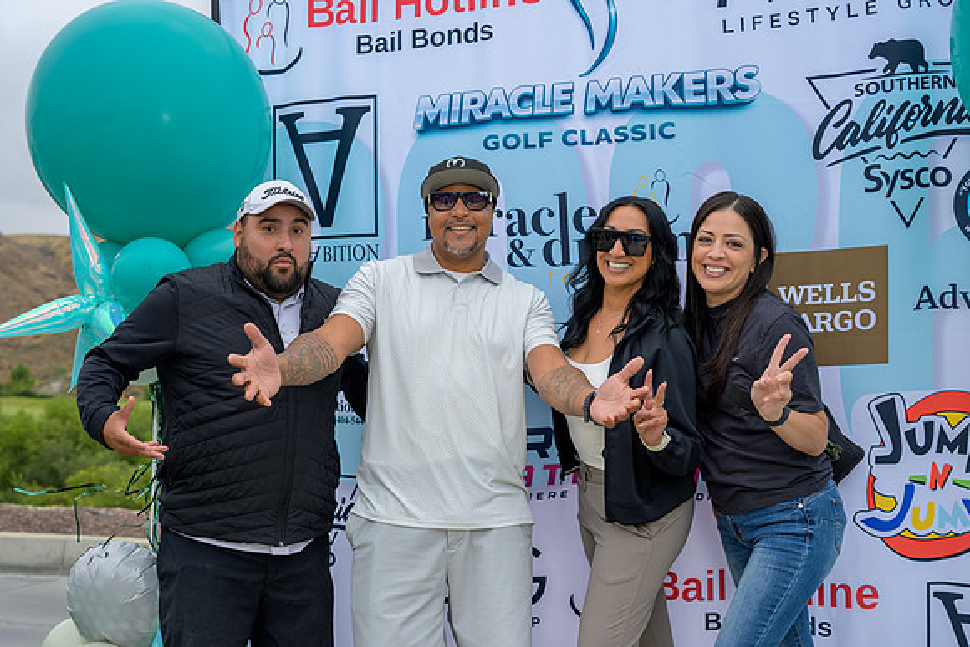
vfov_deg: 29.9
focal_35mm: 45
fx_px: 1213
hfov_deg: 43.6
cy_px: 324
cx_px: 485
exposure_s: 1/200
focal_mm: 45
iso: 125
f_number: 4
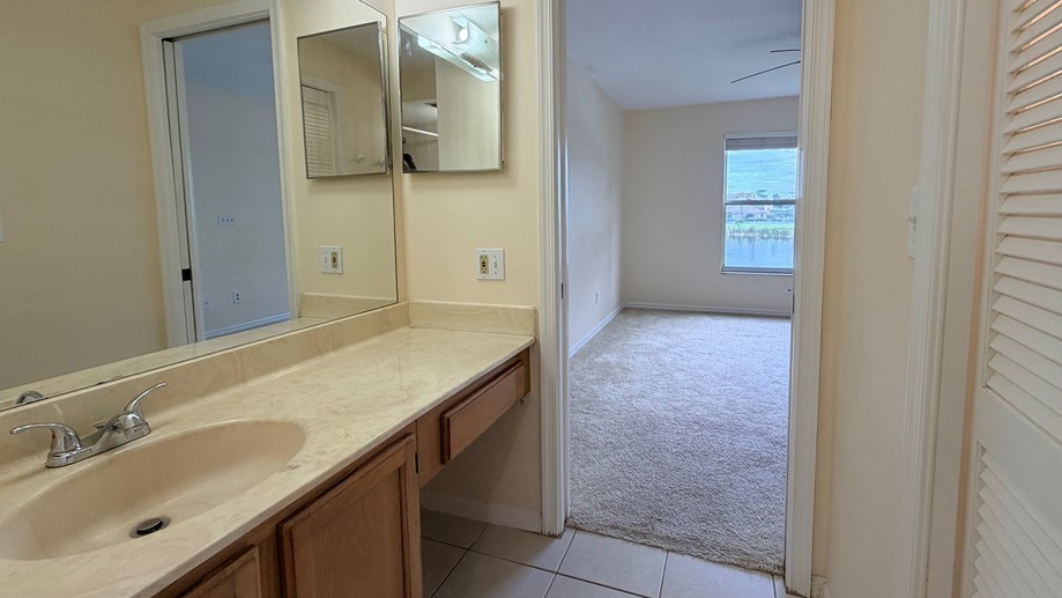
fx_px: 479
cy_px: 252
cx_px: 556
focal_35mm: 17
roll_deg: +0.7
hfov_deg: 95.9
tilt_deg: -5.1
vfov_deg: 63.6
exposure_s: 1/120
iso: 125
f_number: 2.2
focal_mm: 2.22
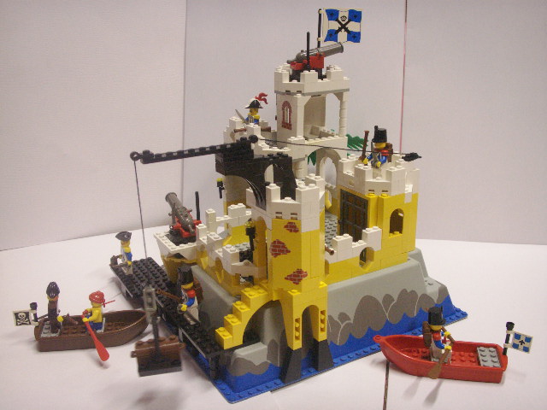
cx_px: 274
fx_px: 585
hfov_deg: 50.1
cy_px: 205
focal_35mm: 37
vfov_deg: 38.7
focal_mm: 7.7
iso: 160
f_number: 3.5
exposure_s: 1/25
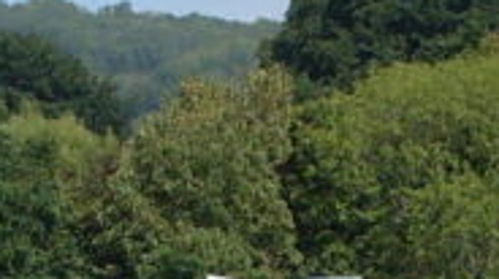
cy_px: 661
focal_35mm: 231
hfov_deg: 9.3
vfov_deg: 5.1
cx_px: 203
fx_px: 3053
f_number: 8.4
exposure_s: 1/250
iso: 80
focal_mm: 6.3
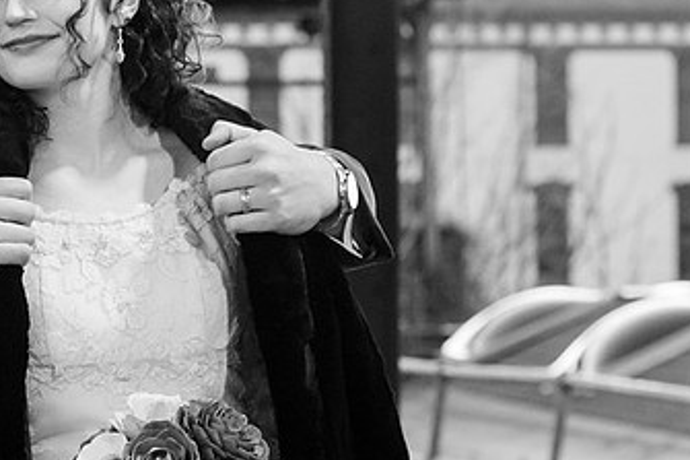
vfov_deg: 5.5
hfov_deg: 8.2
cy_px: 130
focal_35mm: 251
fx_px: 4808
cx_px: -10
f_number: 5
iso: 3200
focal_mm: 75
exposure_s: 1/100
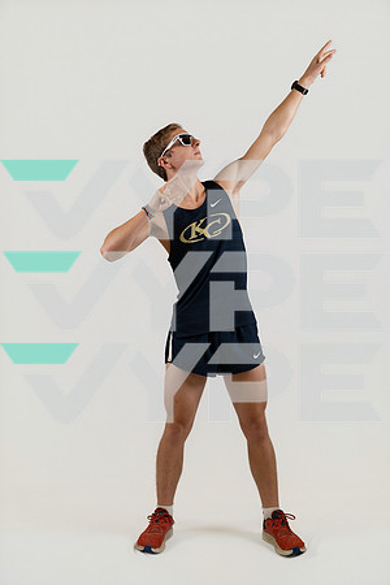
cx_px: 195
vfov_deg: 42.3
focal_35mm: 46
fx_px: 756
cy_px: 292
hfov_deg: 28.9
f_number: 4
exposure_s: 1/125
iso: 320
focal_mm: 46.5
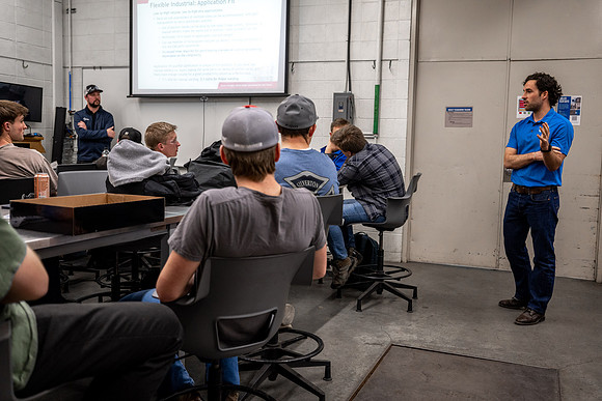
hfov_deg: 56.6
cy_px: 186
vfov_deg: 39.6
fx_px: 558
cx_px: 324
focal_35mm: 33
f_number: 2.8
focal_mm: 31
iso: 800
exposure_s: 1/250
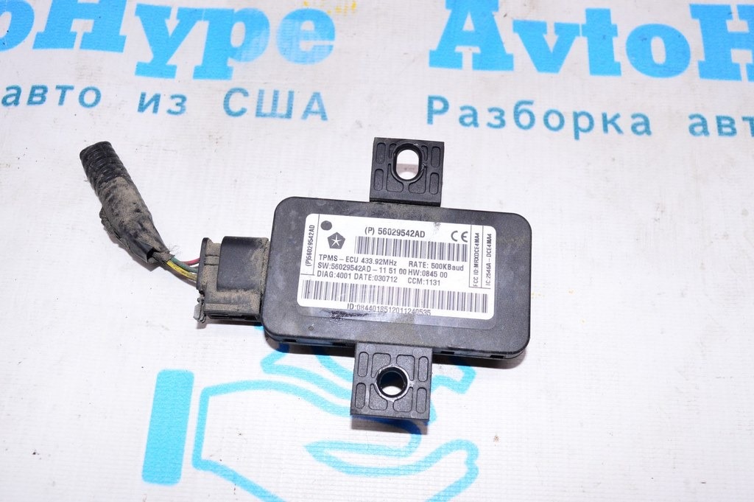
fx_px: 753
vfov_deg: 36.8
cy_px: 251
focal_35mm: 36
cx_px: 377
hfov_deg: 53.2
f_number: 8
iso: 1600
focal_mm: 24
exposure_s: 1/160
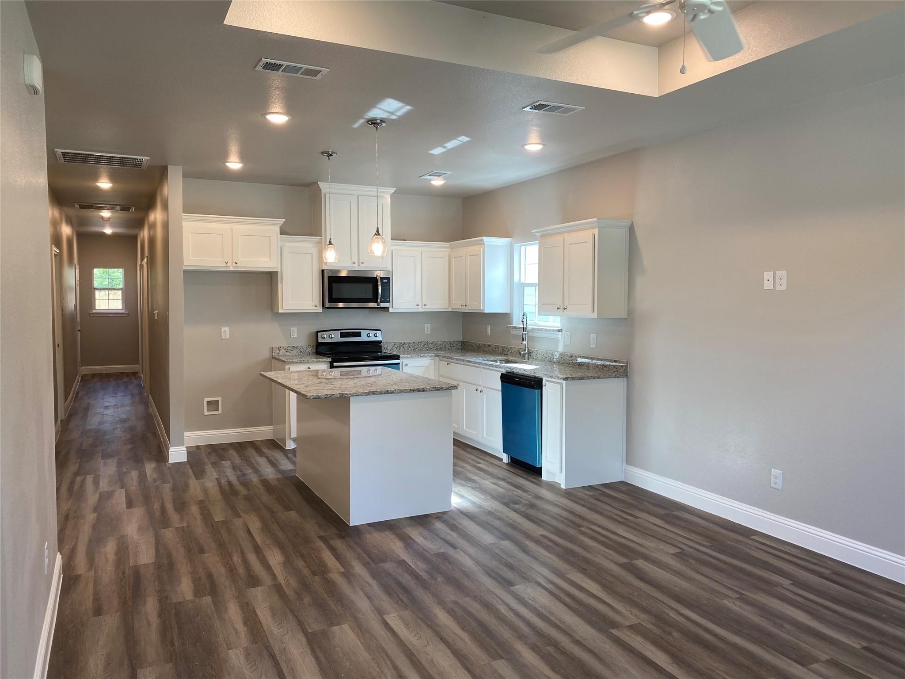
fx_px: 680
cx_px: 452
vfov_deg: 53.1
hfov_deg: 67.3
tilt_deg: -4.9
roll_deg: -0.5
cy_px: 340
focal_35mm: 26
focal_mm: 4.25
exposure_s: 1/120
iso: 64
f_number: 1.8
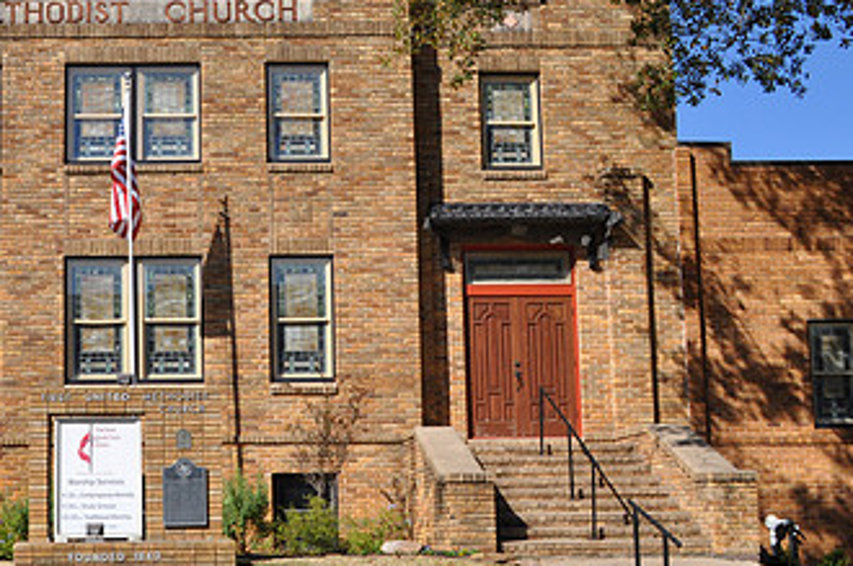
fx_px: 1372
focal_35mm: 58
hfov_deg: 33.7
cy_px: 317
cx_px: 191
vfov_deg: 23.3
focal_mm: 22
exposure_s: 1/320
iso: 200
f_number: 9
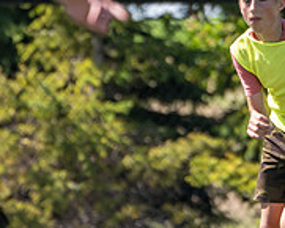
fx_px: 5705
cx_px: 245
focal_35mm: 676
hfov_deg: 2.9
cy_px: 136
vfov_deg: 2.3
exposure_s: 1/800
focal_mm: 180
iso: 40
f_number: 2.8
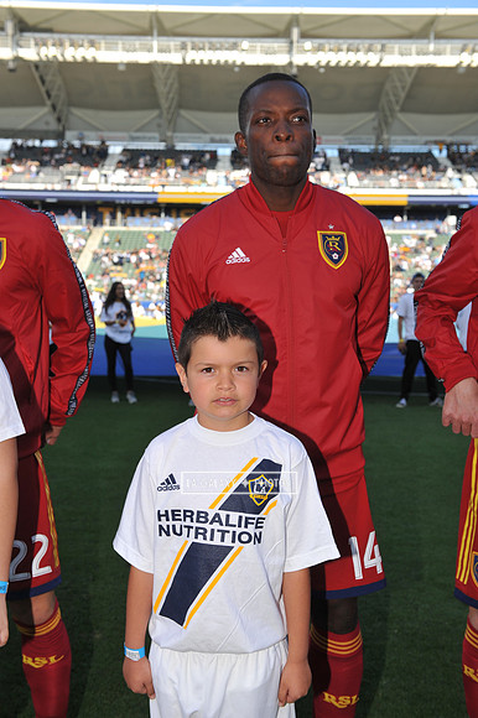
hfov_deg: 30.5
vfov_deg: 44.5
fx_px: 877
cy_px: 359
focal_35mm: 44
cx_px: 239
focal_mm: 44
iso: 250
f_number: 6.3
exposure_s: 1/500
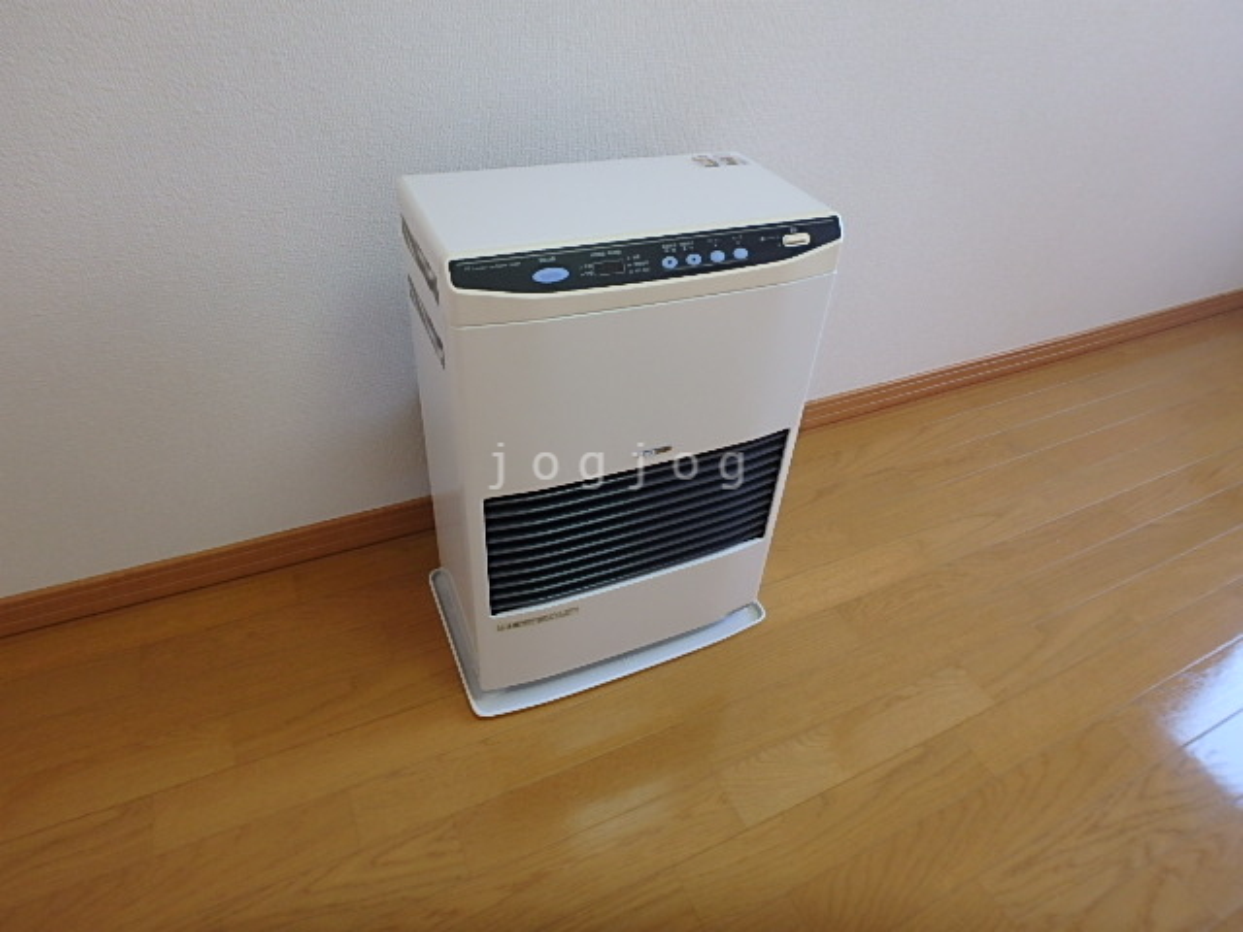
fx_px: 754
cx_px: 622
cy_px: 466
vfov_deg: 63.4
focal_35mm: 21
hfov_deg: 79.0
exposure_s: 1/30
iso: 200
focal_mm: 3.7
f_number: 3.5
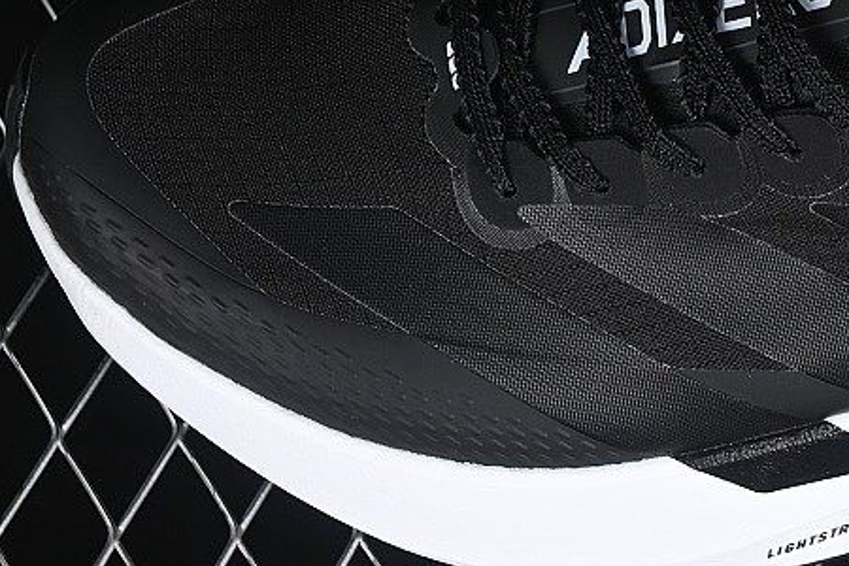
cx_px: 791
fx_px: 4245
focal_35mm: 180
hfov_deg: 11.3
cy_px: -21
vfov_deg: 7.6
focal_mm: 50
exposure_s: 1/60
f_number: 6.3
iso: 160
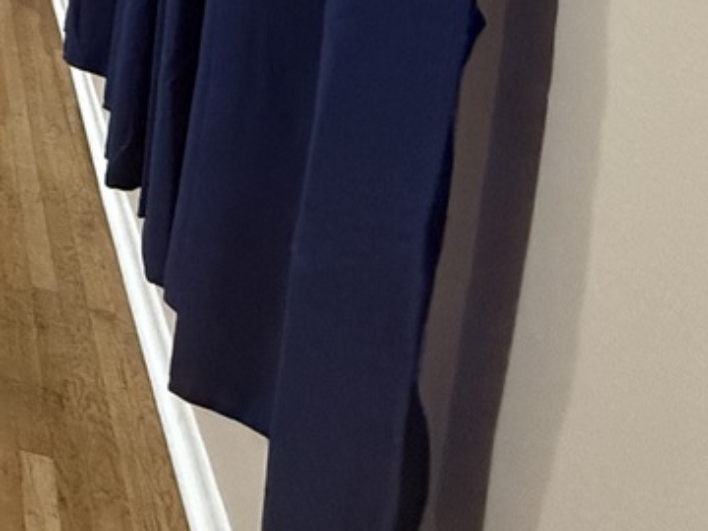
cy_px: -262
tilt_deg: -5.5
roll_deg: -2.1
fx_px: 1145
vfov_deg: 21.8
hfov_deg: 24.2
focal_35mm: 56
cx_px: -433
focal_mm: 2.22
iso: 800
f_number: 2.2
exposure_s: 1/60
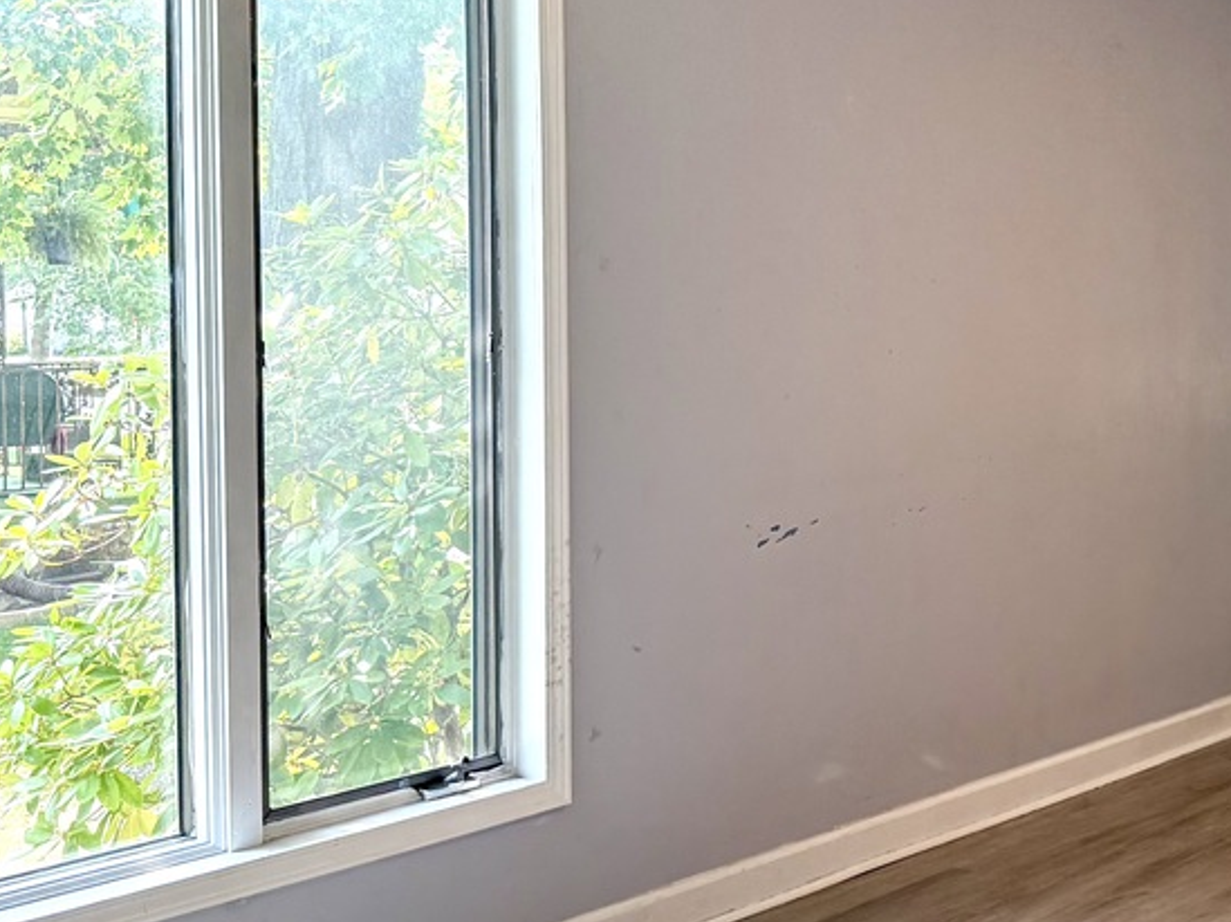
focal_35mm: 63
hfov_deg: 28.5
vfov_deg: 23.2
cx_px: 1280
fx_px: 2239
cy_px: 303
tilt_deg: -0.3
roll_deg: +1.3
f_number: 1.78
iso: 160
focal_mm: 6.76
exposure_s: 1/240
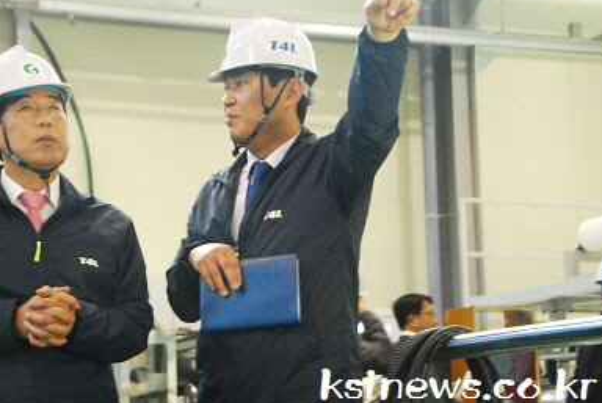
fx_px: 1373
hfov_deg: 24.7
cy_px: 172
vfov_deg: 16.7
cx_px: 240
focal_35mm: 82
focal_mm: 42
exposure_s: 1/50
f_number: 4.5
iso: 1600
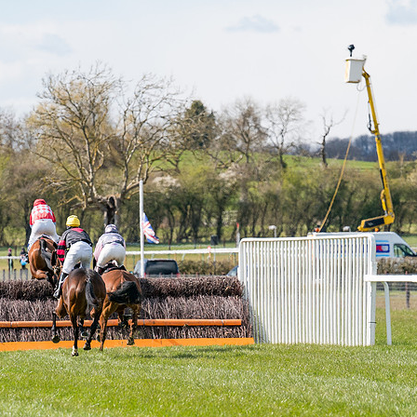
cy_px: 268
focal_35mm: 411
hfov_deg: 4.3
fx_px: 5602
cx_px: 93
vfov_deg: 4.3
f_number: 4.5
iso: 400
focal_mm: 200
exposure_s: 1/2000
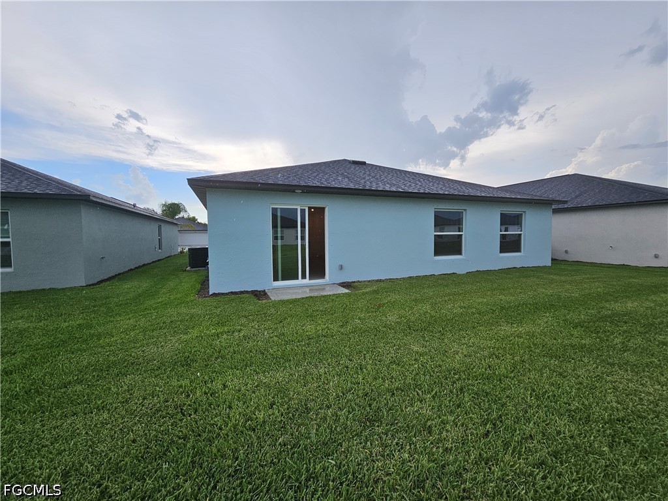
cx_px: 334
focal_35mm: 13
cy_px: 250
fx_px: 251
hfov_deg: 106.2
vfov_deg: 89.9
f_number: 2.2
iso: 50
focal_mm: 2.2
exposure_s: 1/1276
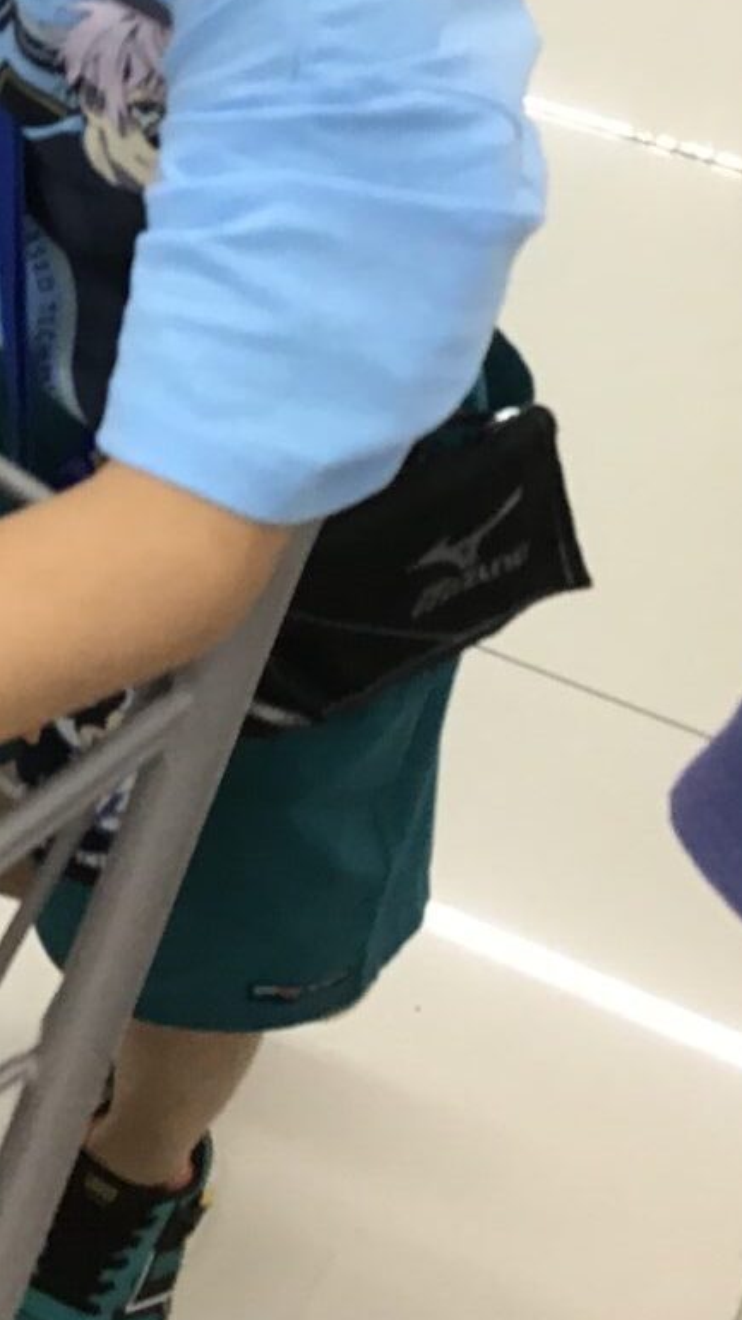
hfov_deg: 14.8
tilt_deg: -38.6
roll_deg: +1.3
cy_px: 228
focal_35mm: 79
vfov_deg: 26.3
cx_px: -159
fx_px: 2764
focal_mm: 3.3
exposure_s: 1/30
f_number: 2.4
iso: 32
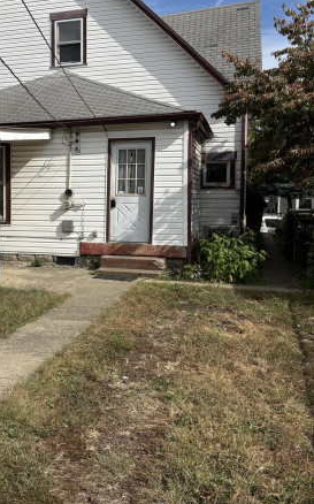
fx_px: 576
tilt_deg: -4.1
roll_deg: -0.6
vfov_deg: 47.2
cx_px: 28
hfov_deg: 29.2
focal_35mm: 42
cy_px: 239
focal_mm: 5.96
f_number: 1.6
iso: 50
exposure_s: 1/4255
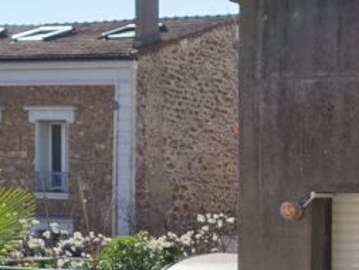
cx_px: 539
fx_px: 1048
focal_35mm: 101
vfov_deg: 14.3
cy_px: 294
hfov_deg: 17.5
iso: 50
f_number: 1.8
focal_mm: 7
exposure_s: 1/888
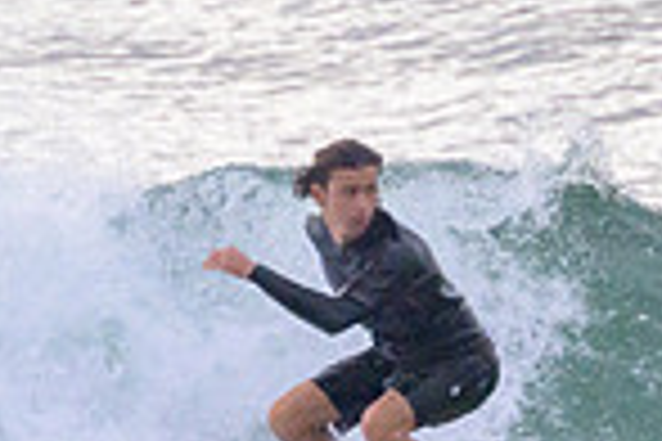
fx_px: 58178
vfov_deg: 0.4
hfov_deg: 0.7
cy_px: 488
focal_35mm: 3164
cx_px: 644
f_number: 11
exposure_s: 1/2000
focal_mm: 800
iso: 2200
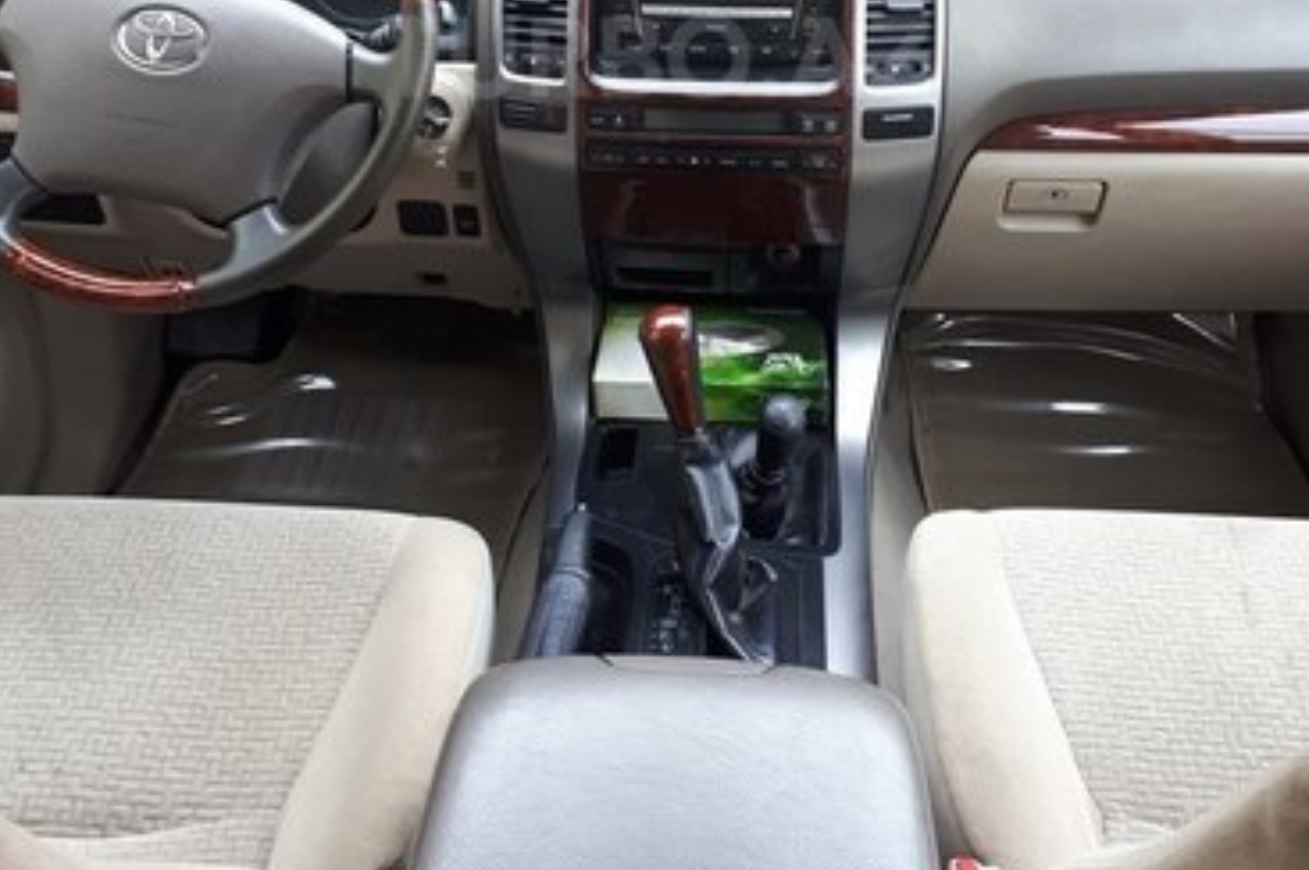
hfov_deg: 50.7
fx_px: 1380
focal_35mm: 38
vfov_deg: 32.9
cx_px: 656
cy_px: 57
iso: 50
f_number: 1.9
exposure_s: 1/50
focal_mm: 3.6
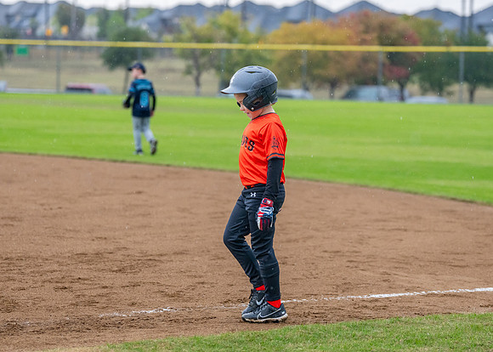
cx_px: 256
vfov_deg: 10.9
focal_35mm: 131
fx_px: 1840
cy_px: 164
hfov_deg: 15.3
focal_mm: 103
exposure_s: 1/1000
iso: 1600
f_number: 2.8
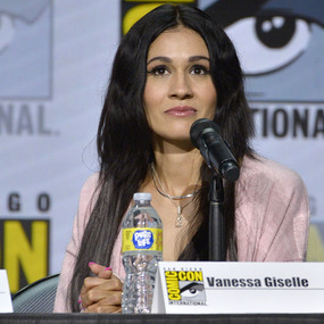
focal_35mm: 672
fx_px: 7116
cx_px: 210
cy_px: 158
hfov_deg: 2.6
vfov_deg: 2.6
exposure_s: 1/250
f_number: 6.3
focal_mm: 500
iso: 1600
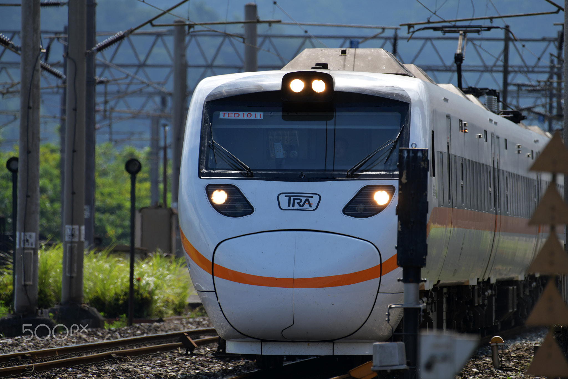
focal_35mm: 500
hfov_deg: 4.1
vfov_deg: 2.7
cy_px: 190
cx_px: 284
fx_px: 7888
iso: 100
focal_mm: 500
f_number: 7.1
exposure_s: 1/500
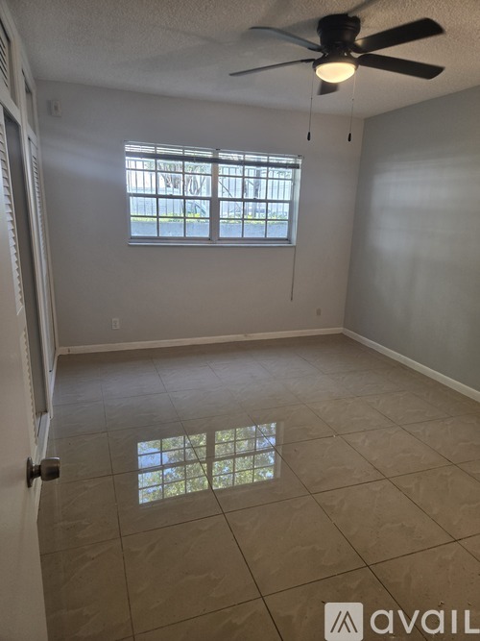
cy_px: 320
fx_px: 425
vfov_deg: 73.9
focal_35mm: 23
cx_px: 240
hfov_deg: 58.9
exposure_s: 1/120
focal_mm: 5.4
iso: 80
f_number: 1.8
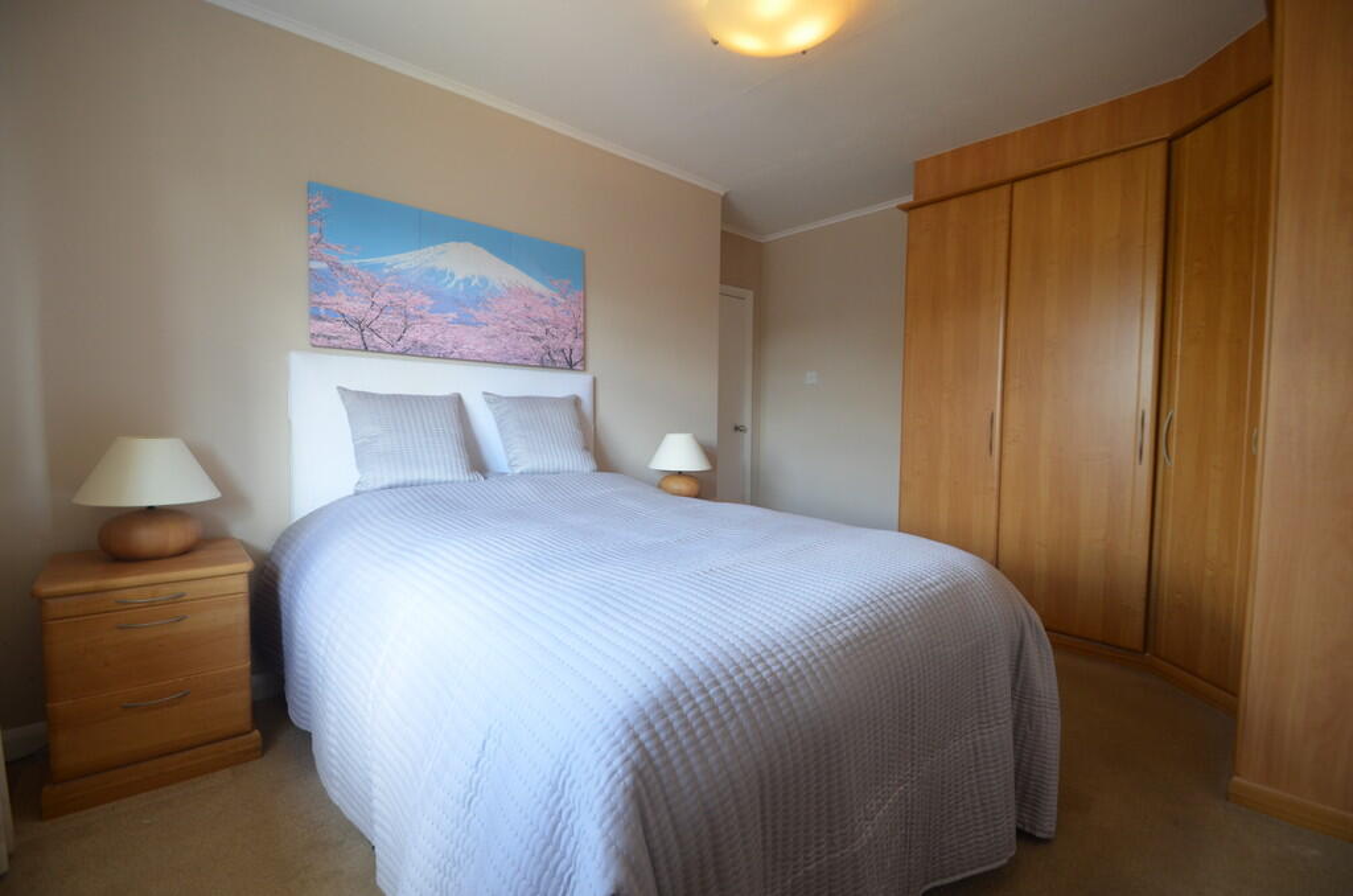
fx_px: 563
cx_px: 676
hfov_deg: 100.5
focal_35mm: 15
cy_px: 448
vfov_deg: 77.1
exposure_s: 1/60
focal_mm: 10
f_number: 4
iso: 500
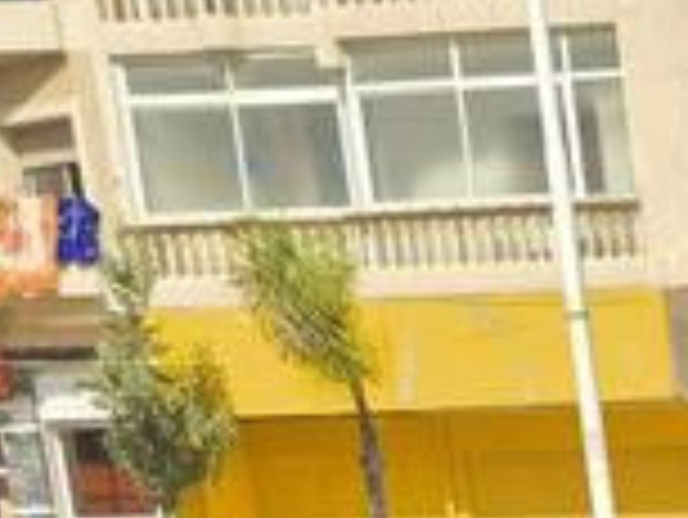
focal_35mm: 98
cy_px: 1047
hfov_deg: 16.2
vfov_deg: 13.0
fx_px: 1949
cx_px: 1309
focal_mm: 5.4
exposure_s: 1/1524
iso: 25
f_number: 1.8
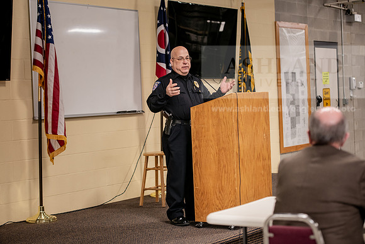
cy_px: 122
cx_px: 182
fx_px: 832
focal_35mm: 82
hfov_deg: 24.8
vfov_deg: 16.7
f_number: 3.2
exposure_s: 1/200
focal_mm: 82
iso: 1600
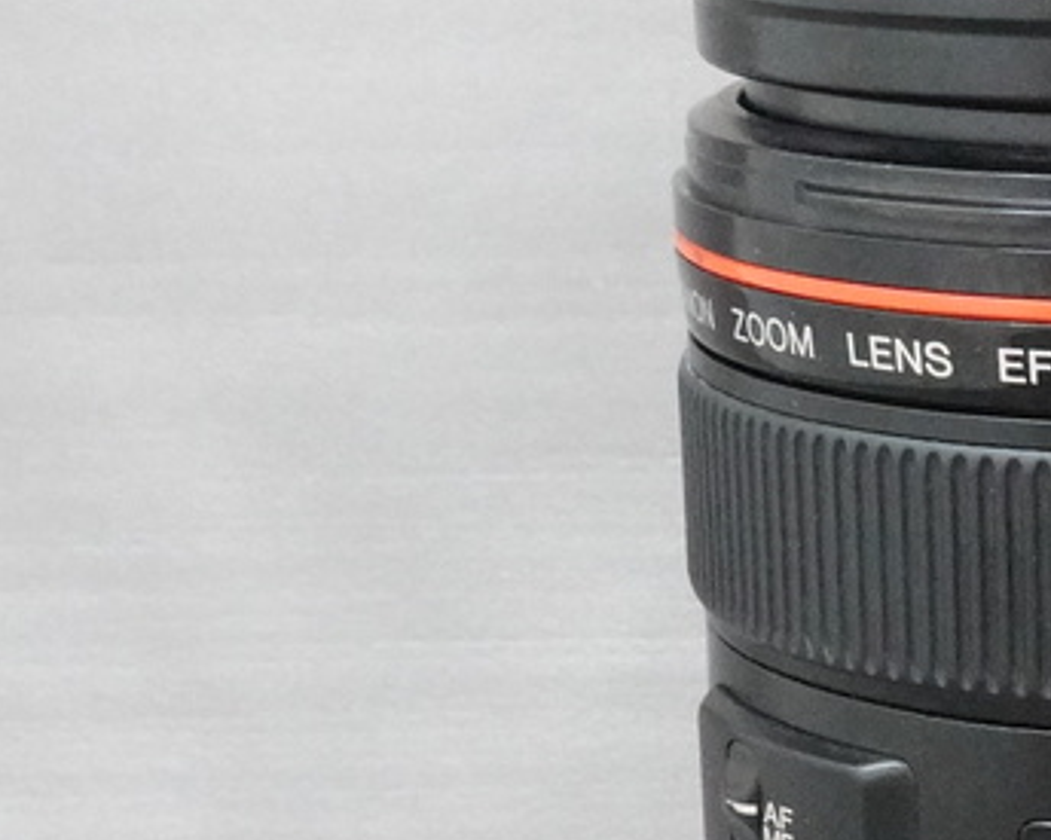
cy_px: 687
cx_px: 1344
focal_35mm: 118
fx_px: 3669
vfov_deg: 13.0
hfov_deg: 15.6
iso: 5000
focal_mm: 13.29
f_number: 8
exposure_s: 1/40
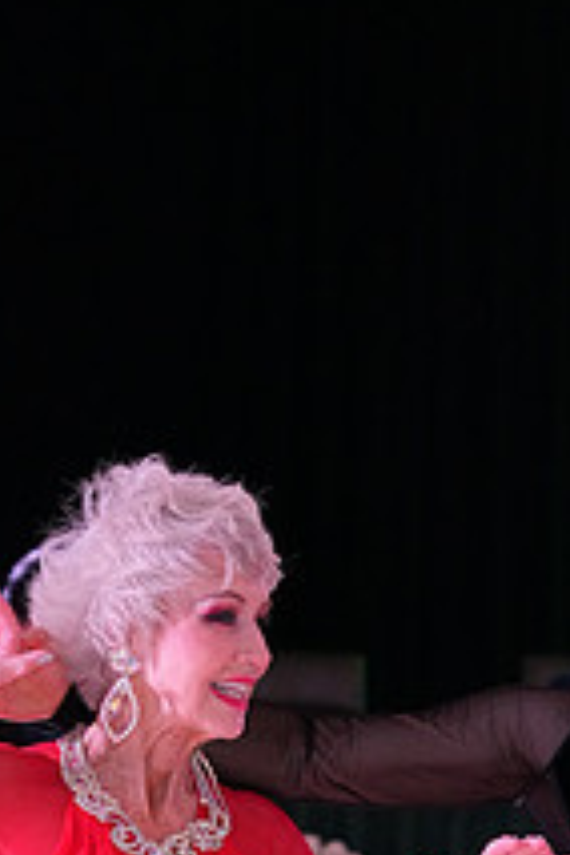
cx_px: 472
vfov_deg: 7.4
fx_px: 6531
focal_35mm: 275
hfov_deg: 5.0
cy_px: 1140
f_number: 5.6
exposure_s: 1/250
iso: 3200
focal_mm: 101
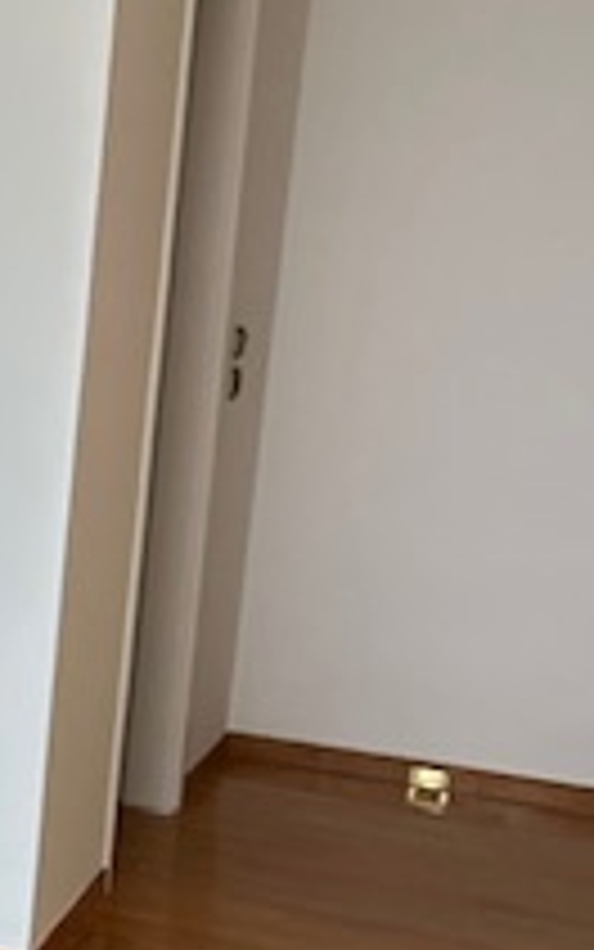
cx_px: -810
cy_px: 446
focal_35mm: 77
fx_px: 1993
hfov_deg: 13.0
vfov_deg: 26.8
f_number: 1.78
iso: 1250
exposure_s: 1/30
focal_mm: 6.86
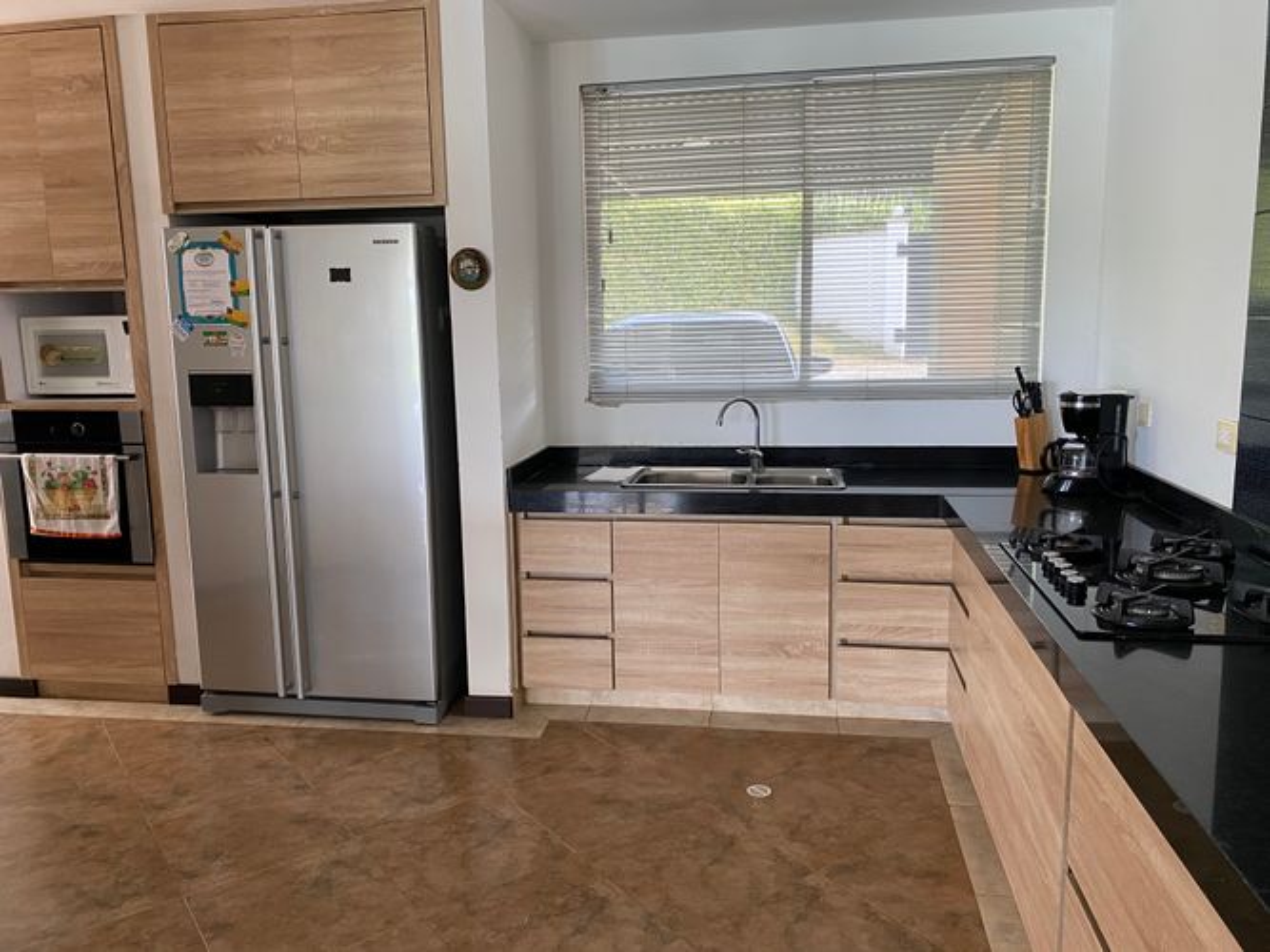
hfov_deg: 67.3
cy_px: 476
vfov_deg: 53.0
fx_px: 954
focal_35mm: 26
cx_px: 635
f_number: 1.8
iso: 125
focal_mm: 4.25
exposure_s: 1/85
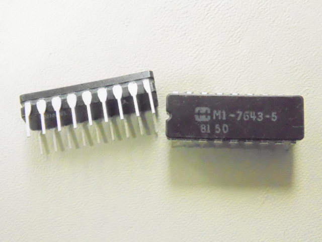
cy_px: 121
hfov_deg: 29.8
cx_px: 161
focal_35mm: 65
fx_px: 605
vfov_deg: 22.6
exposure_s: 1/80
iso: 3200
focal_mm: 11.7
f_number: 4.1
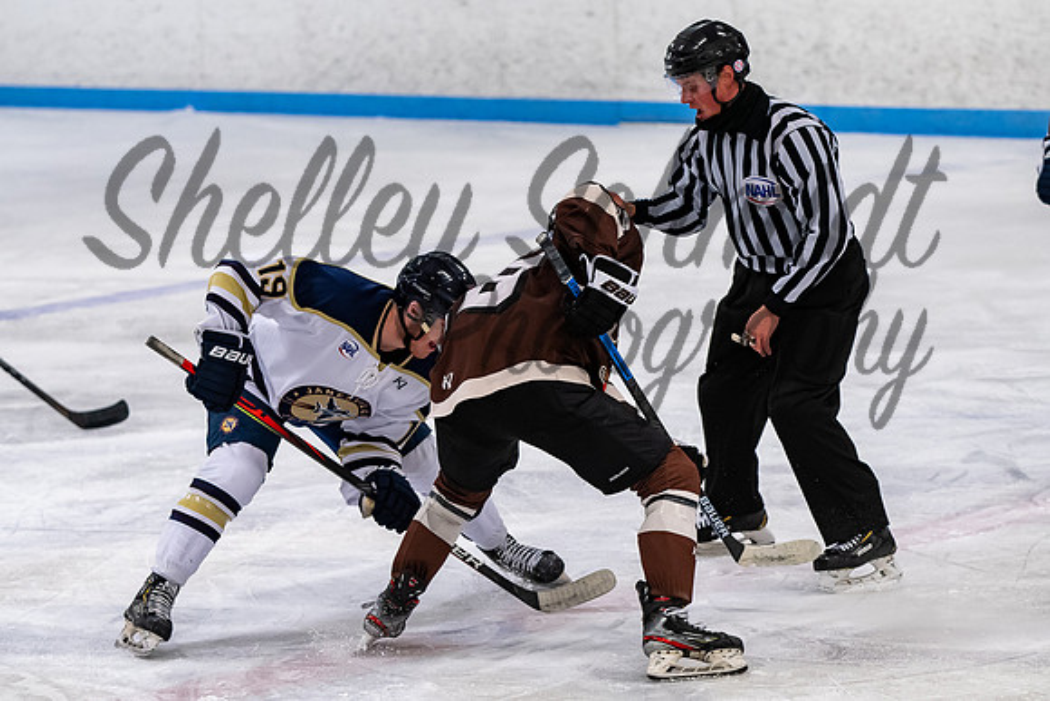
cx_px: 479
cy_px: 332
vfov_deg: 6.6
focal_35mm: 209
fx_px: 6095
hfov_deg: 9.8
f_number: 3.2
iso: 1400
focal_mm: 125
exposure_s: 1/800
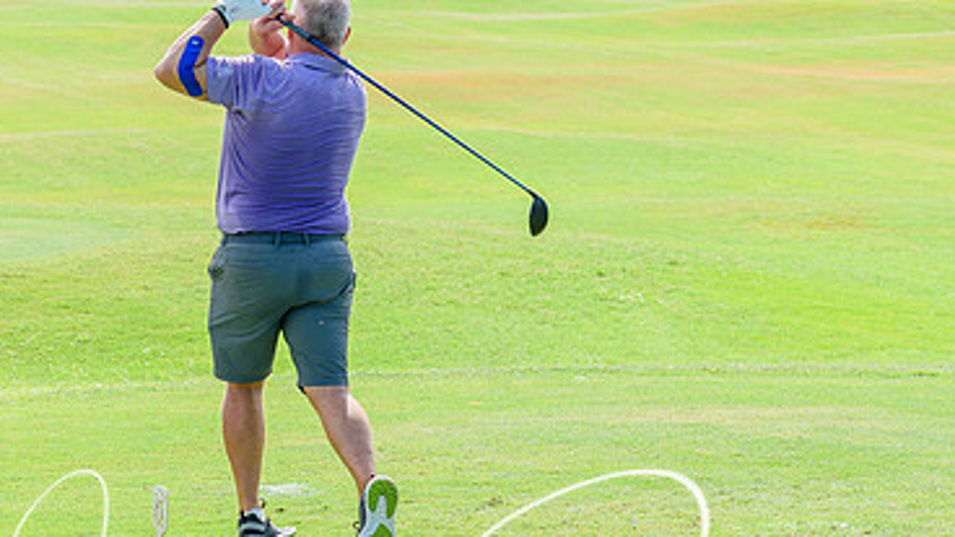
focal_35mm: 213
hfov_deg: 10.1
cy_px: 370
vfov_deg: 5.7
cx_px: 340
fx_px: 5394
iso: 200
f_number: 6.3
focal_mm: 86
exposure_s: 1/640
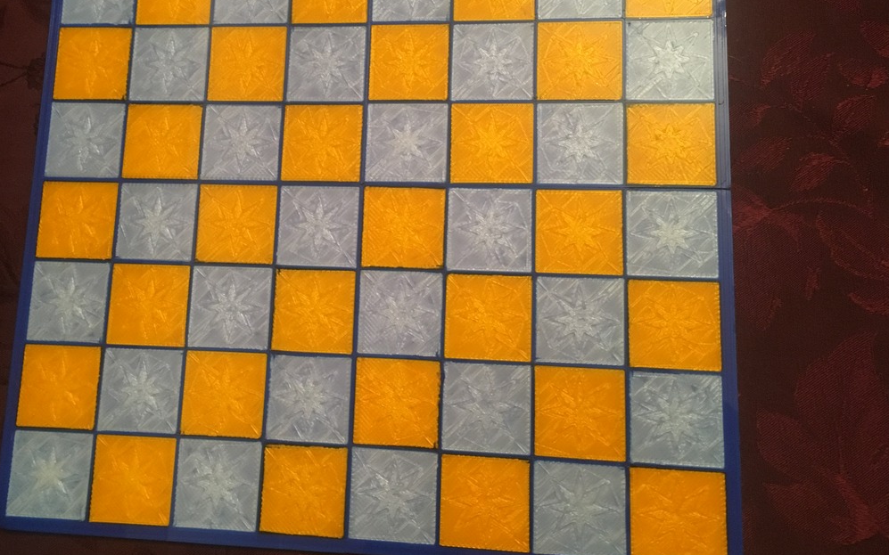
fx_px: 896
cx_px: 378
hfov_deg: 52.6
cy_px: 210
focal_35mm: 37
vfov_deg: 34.3
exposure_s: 1/15
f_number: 2.2
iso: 200
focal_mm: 4.15
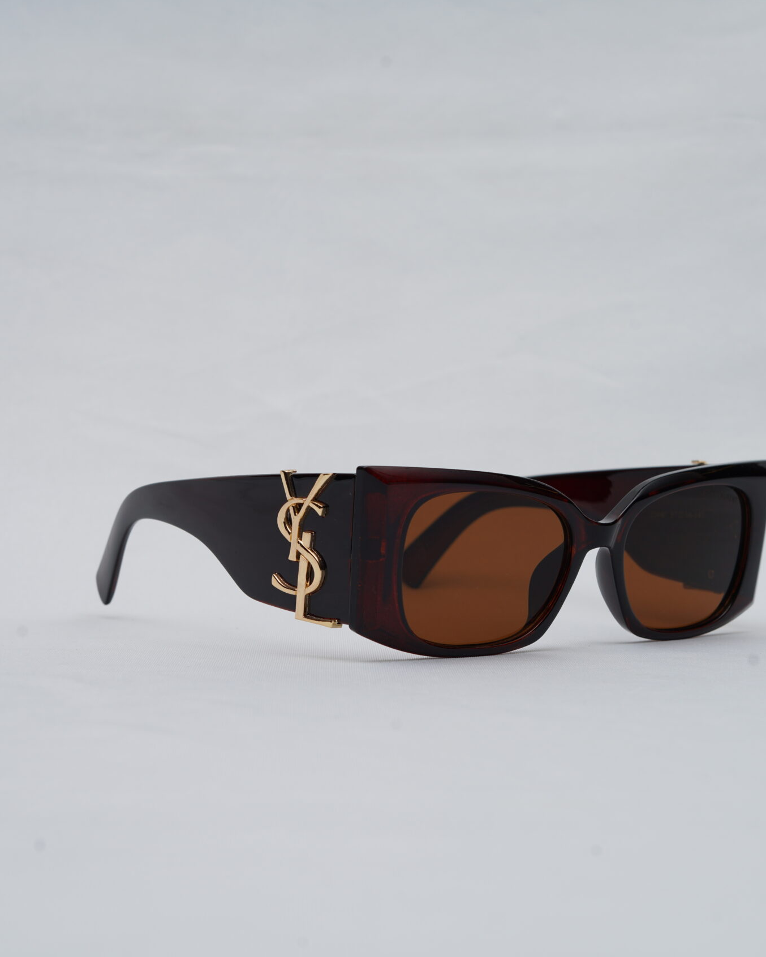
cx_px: 443
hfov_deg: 21.5
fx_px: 2012
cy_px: 480
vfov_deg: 26.8
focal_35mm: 71
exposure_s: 1/160
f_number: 9
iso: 100
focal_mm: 50
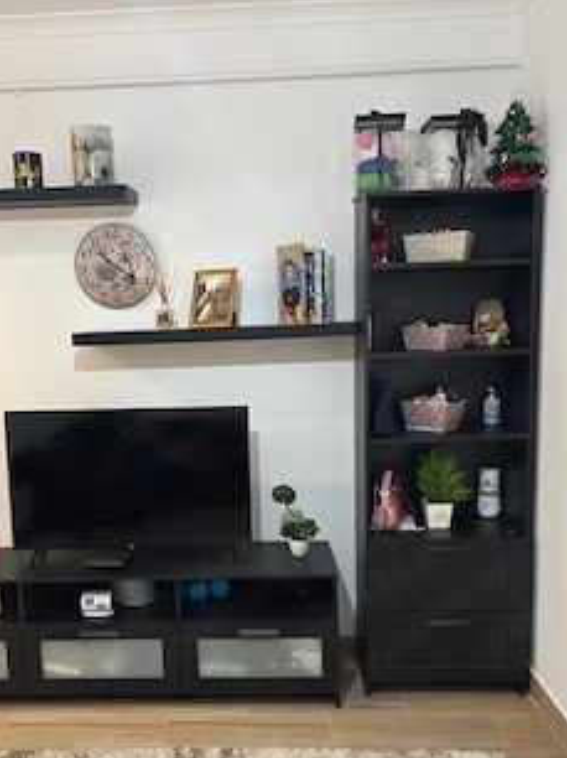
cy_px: 431
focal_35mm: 34
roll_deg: +0.7
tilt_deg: -5.7
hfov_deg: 41.6
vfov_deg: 53.8
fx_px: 744
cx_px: 228
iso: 250
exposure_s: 1/33
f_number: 1.6
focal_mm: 5.96
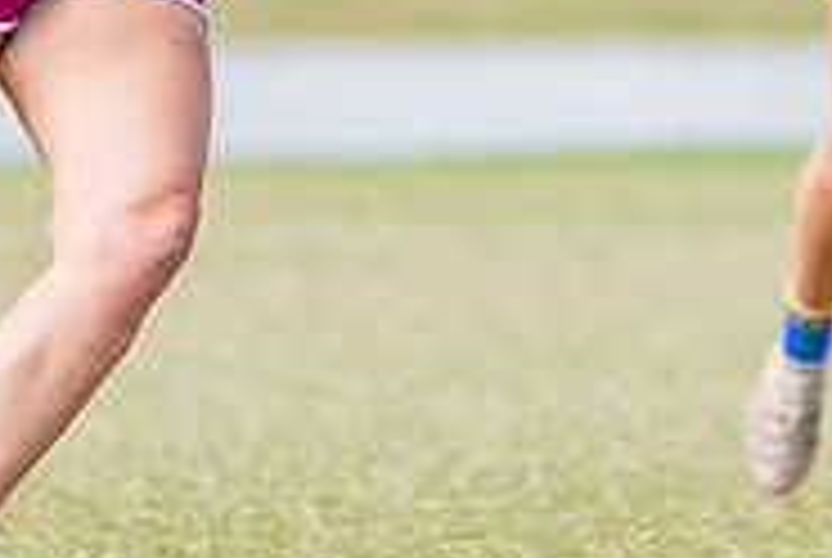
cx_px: 135
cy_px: -200
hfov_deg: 1.5
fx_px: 30949
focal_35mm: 1337
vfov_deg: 1.0
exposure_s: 1/1250
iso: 800
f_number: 5.6
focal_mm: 420
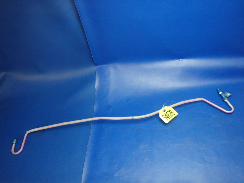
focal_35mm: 28
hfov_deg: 63.4
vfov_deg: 49.7
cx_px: 122
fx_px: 197
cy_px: 92
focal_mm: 5
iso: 500
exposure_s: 1/30
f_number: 3.9
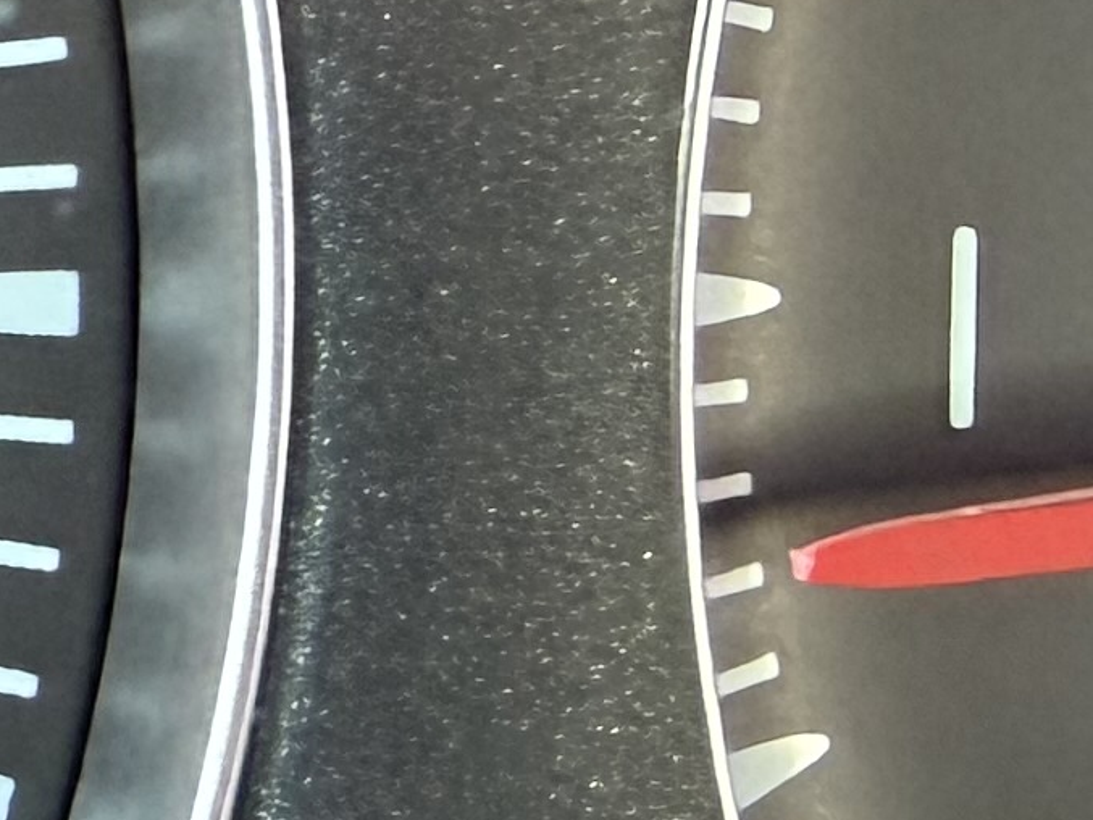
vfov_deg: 10.3
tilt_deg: -18.8
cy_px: 173
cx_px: -1618
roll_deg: -2.9
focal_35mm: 143
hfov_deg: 11.3
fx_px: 4516
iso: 500
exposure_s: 1/60
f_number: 2.2
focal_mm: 2.22
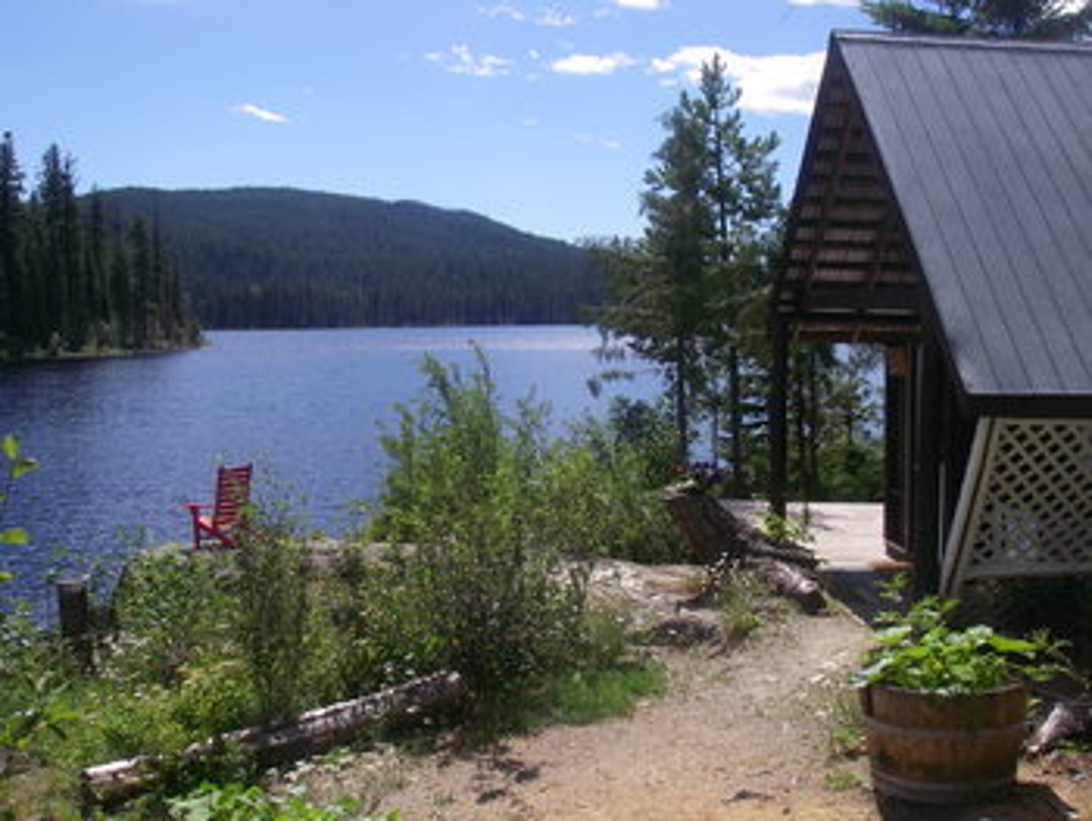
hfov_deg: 48.9
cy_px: 410
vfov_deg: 37.8
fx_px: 1200
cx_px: 546
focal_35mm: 38
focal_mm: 6.3
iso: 64
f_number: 6.6
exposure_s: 1/250
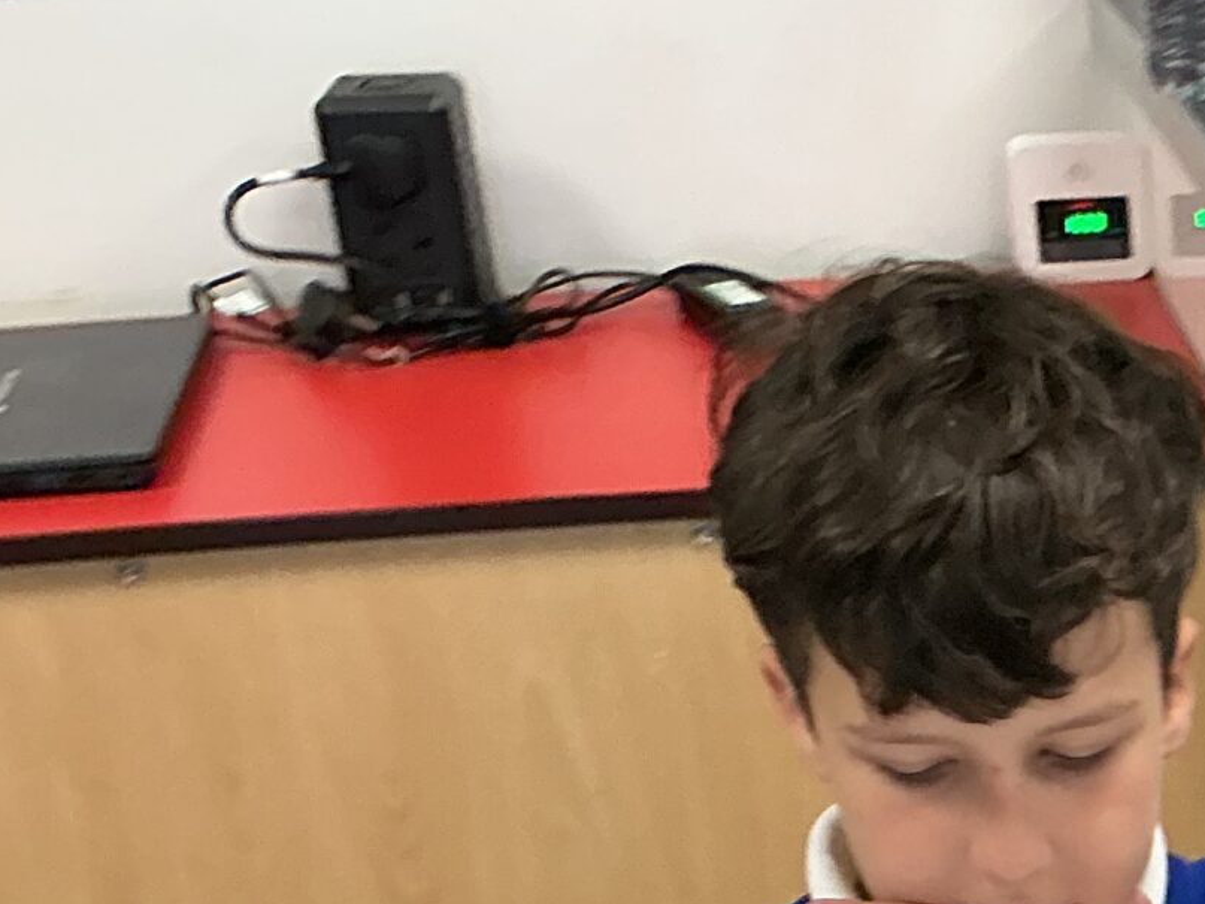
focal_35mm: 92
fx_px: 3202
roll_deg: +1.2
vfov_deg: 14.8
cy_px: 1421
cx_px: 1598
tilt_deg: -35.5
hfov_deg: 19.5
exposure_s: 1/60
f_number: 1.8
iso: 64
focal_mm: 3
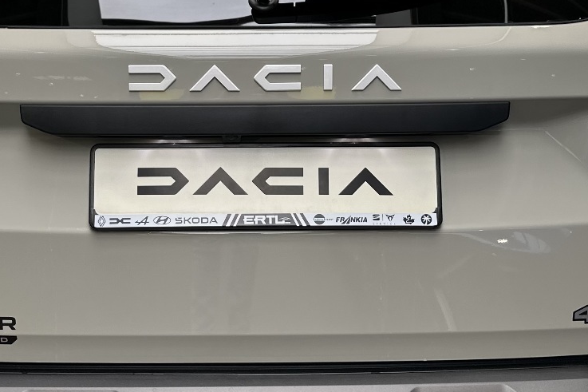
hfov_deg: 32.8
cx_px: 239
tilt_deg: -10.7
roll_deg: -0.3
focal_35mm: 61
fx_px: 996
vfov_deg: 22.2
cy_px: 178
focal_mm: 6.86
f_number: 1.78
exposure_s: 1/121
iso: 50
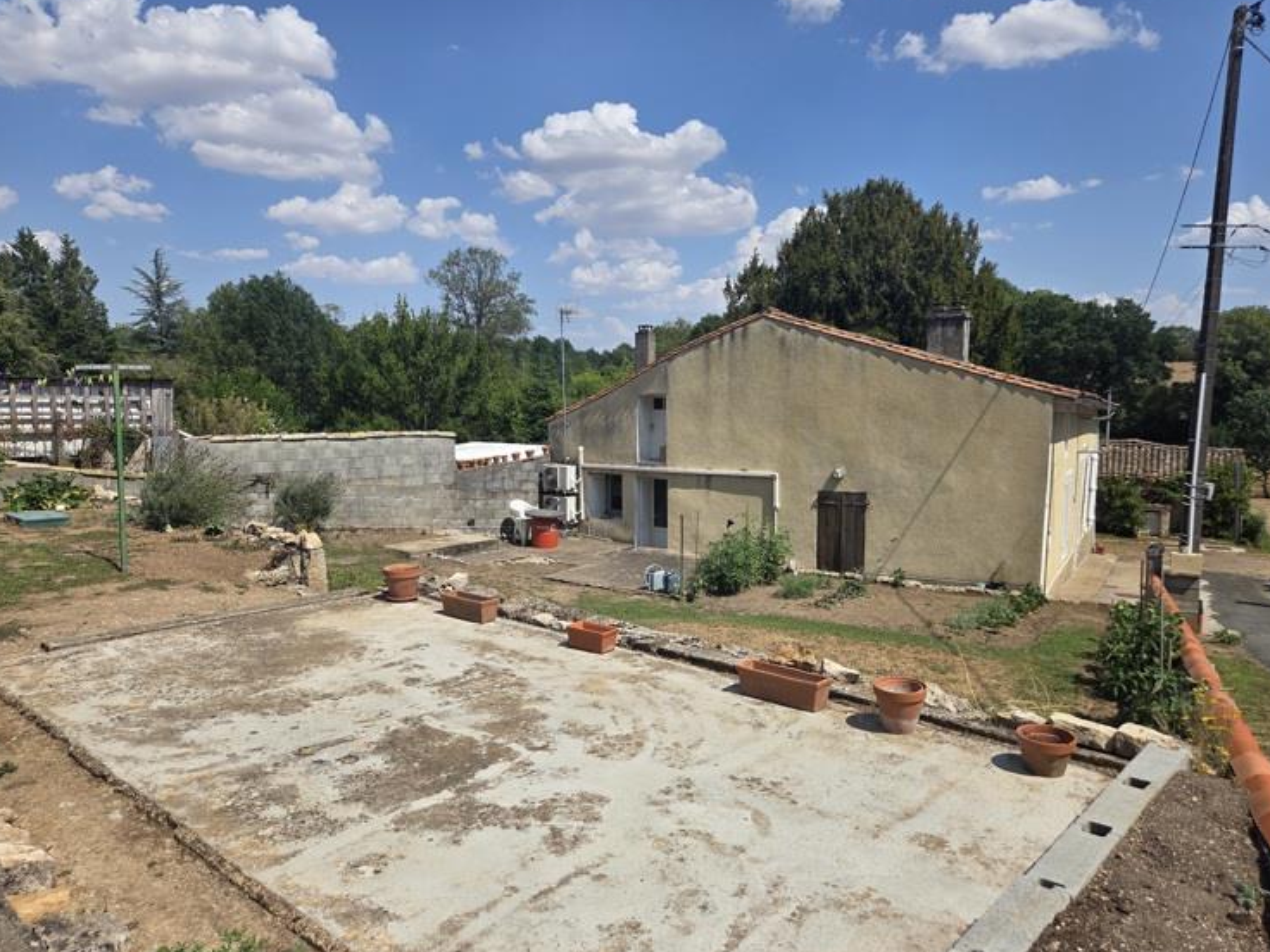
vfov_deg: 54.9
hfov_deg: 69.4
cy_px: 492
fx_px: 917
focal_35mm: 25
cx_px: 654
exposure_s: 1/6839
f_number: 1.8
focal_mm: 5.4
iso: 80
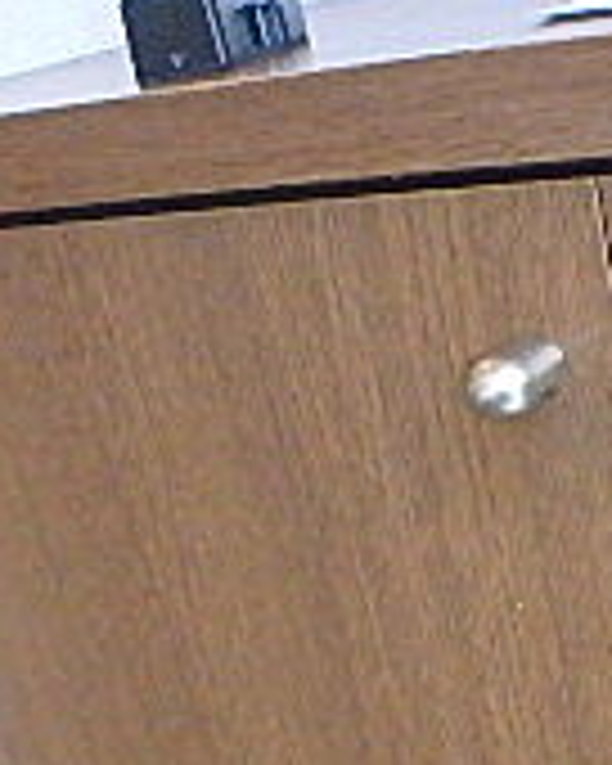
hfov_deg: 19.2
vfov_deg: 22.7
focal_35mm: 77
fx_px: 1743
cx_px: 644
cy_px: 927
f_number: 3.5
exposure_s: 1/30
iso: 1000
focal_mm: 3.7
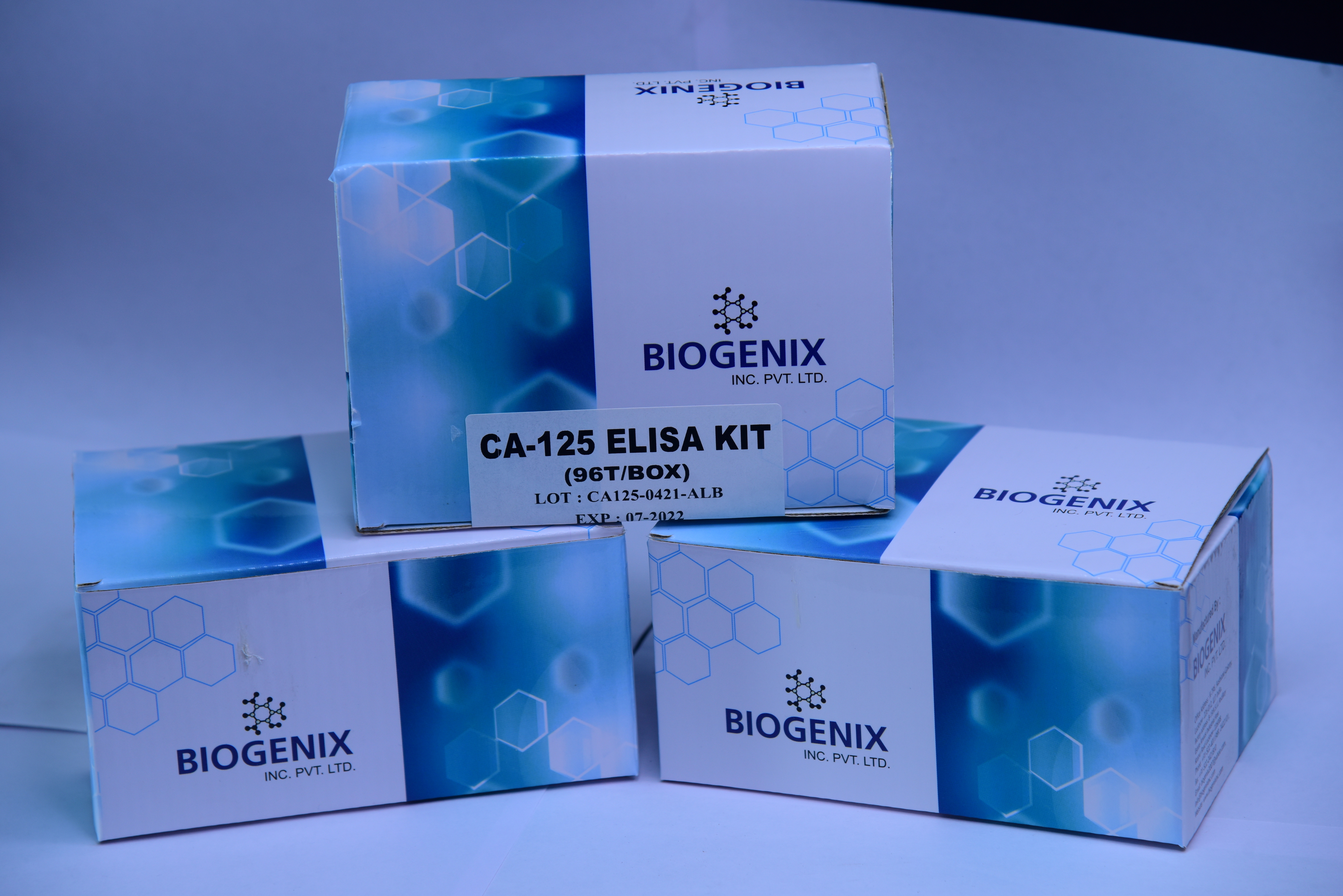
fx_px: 4478
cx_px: 672
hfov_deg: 17.1
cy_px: 448
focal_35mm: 120
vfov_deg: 11.4
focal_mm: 120
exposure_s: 1/160
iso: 320
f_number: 5.6
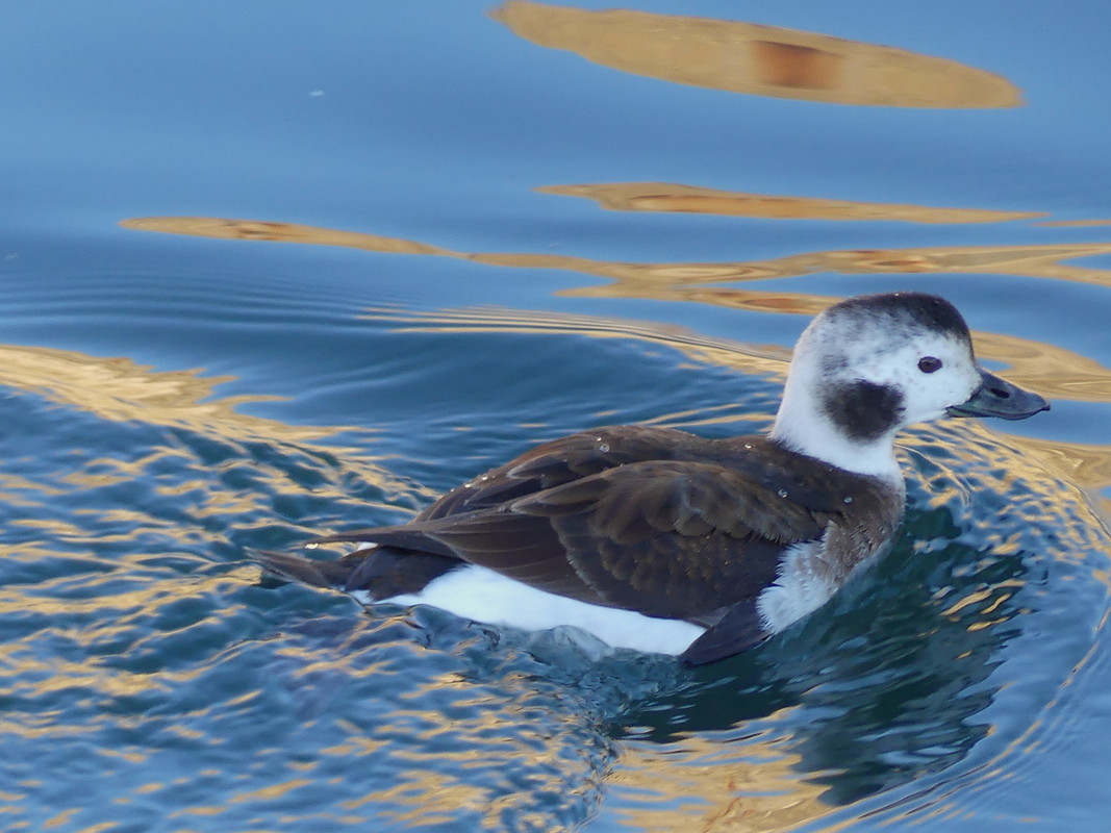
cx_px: 556
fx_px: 38510
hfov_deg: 1.7
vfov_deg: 1.2
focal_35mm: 1200
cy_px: 416
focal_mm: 108
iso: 100
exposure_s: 1/160
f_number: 2.8
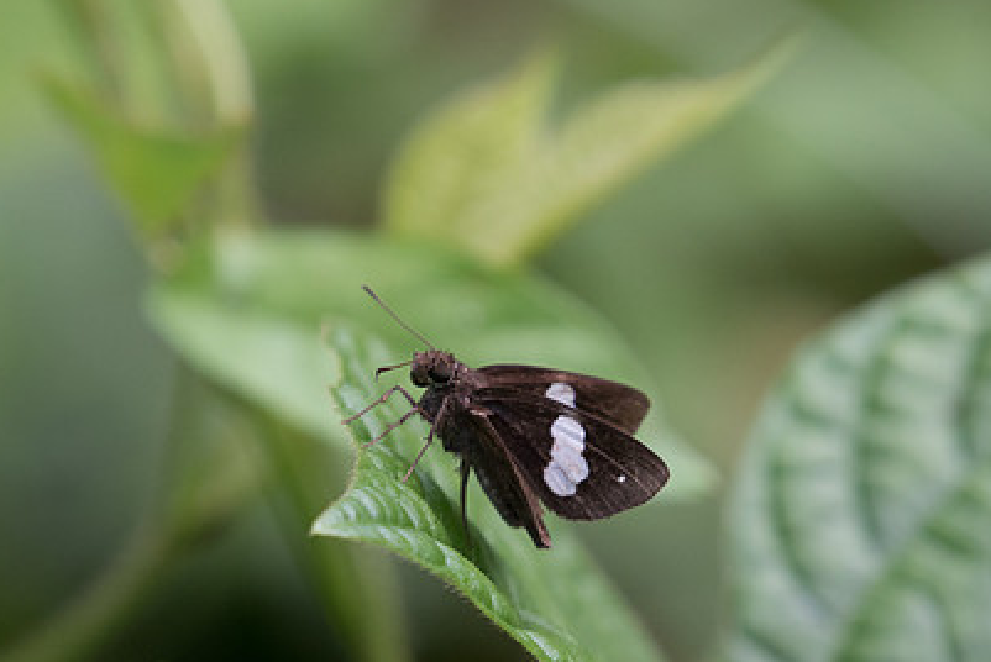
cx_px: 583
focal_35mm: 868
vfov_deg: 1.6
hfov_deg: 2.4
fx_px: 23911
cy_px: 431
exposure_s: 1/200
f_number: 6.3
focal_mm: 400
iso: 800
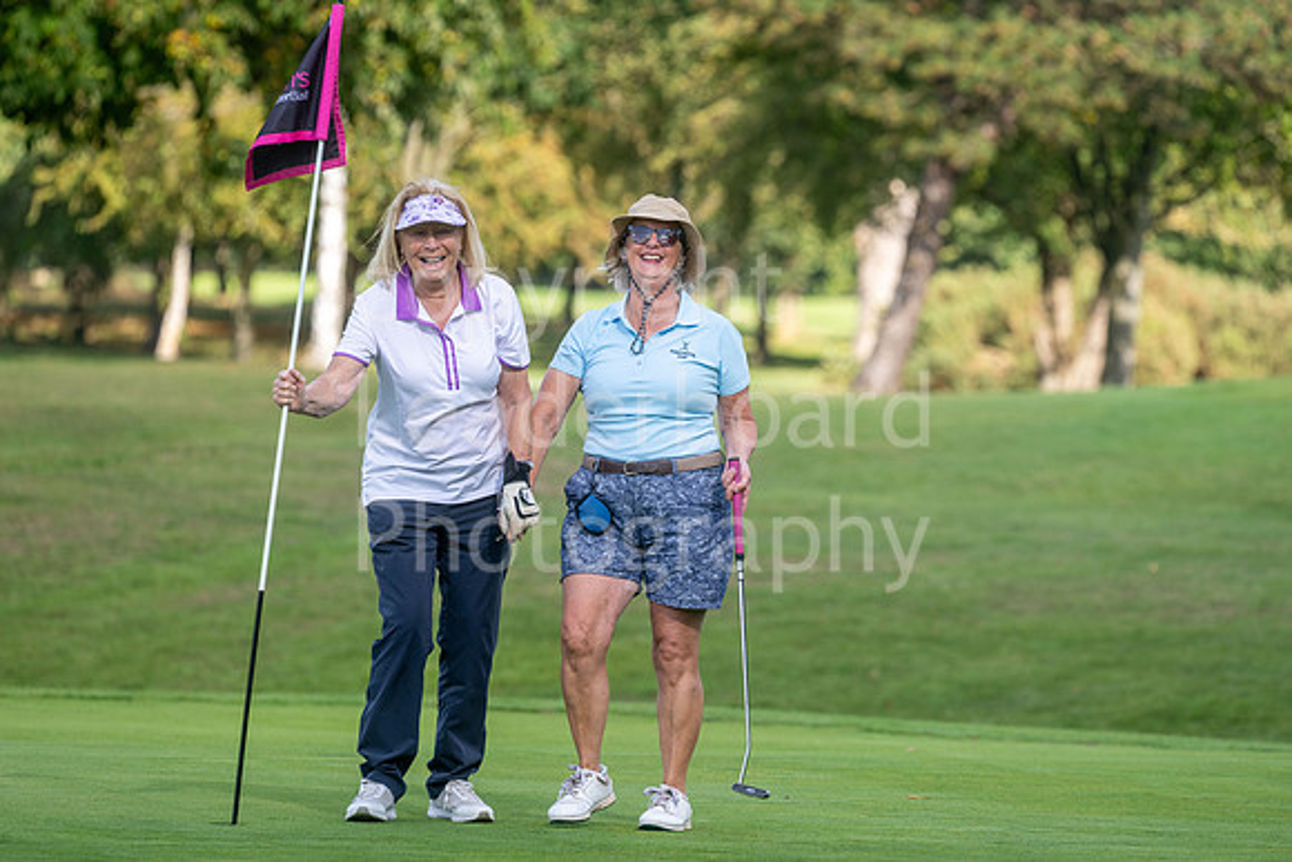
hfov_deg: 6.9
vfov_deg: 4.6
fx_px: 10769
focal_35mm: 300
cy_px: 431
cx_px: 646
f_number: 6.3
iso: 250
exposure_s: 1/500
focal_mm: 300
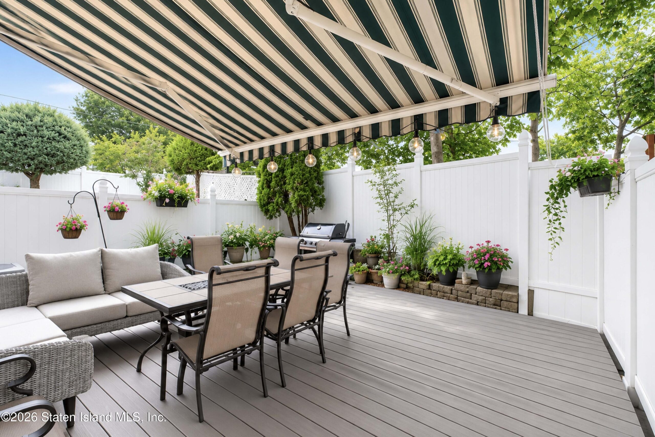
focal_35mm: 15
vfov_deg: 77.3
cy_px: 218
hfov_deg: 100.4
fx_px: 273
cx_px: 328
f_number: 8
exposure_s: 1/80
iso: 400
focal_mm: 10
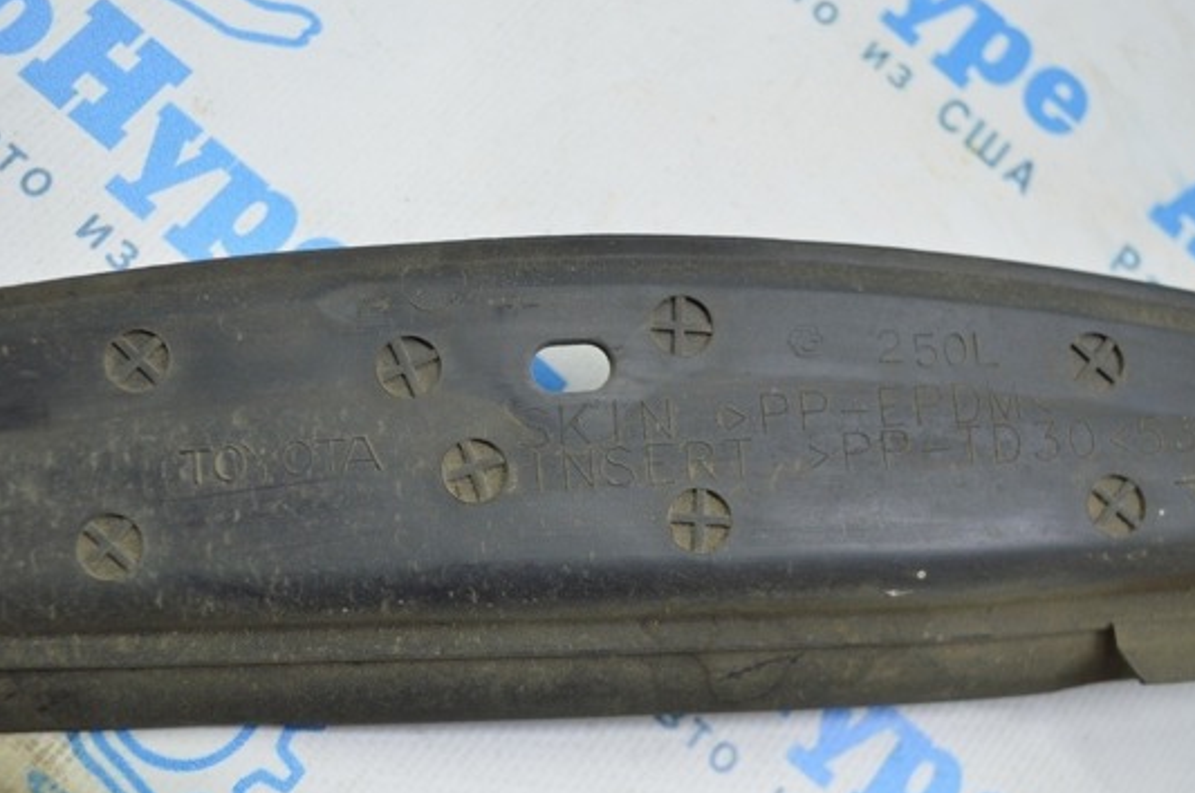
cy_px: 463
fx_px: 1611
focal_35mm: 49
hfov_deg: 40.6
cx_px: 536
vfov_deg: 27.6
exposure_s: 1/50
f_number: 4
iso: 400
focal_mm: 27
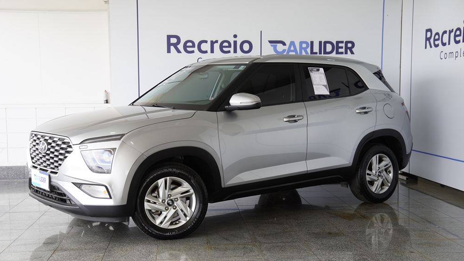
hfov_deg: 42.9
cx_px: 230
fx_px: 591
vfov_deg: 24.9
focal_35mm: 48
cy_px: 143
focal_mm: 30
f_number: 4.5
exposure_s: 1/60
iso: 100
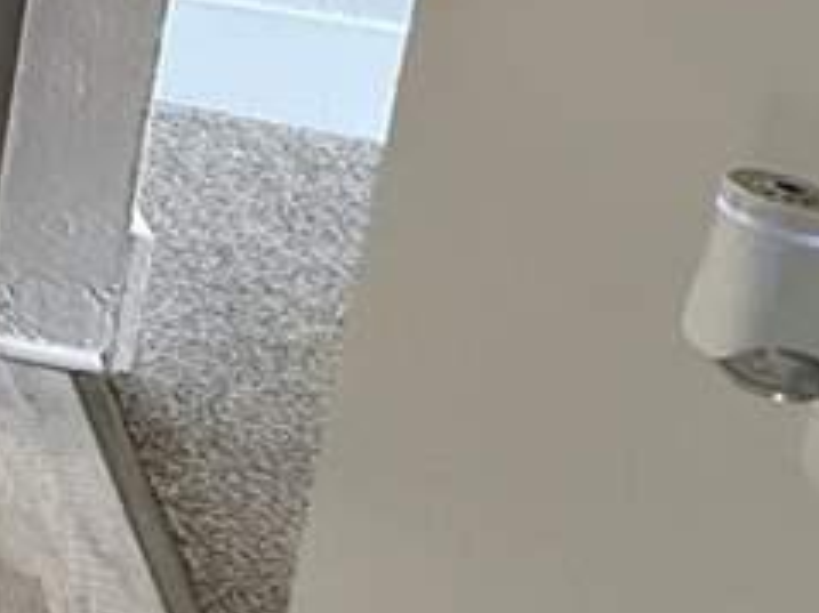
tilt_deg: -10.9
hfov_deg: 14.7
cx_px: -1193
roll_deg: +0.1
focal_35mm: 75
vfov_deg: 16.1
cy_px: -538
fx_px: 1774
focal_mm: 2.22
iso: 400
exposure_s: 1/60
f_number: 2.2
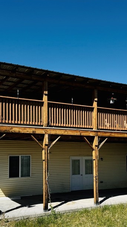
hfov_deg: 26.9
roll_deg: +0.4
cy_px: 141
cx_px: 83
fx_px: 264
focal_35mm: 44
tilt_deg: +2.3
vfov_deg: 46.0
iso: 80
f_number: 1.78
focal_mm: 6.76
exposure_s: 1/4608
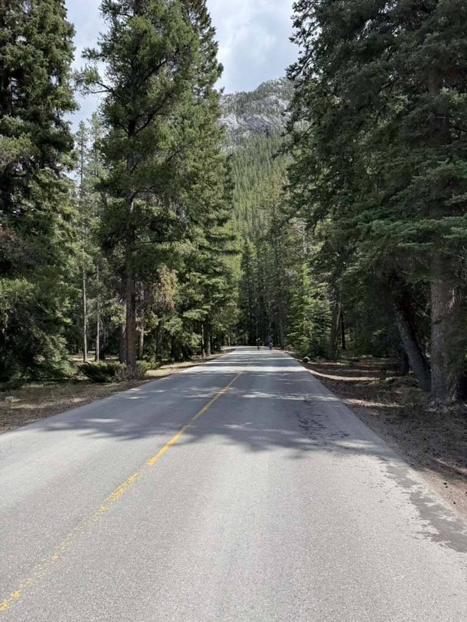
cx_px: 234
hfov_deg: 56.8
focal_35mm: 24
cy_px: 311
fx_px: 432
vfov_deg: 71.6
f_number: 1.78
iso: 80
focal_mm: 6.76
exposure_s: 1/3145
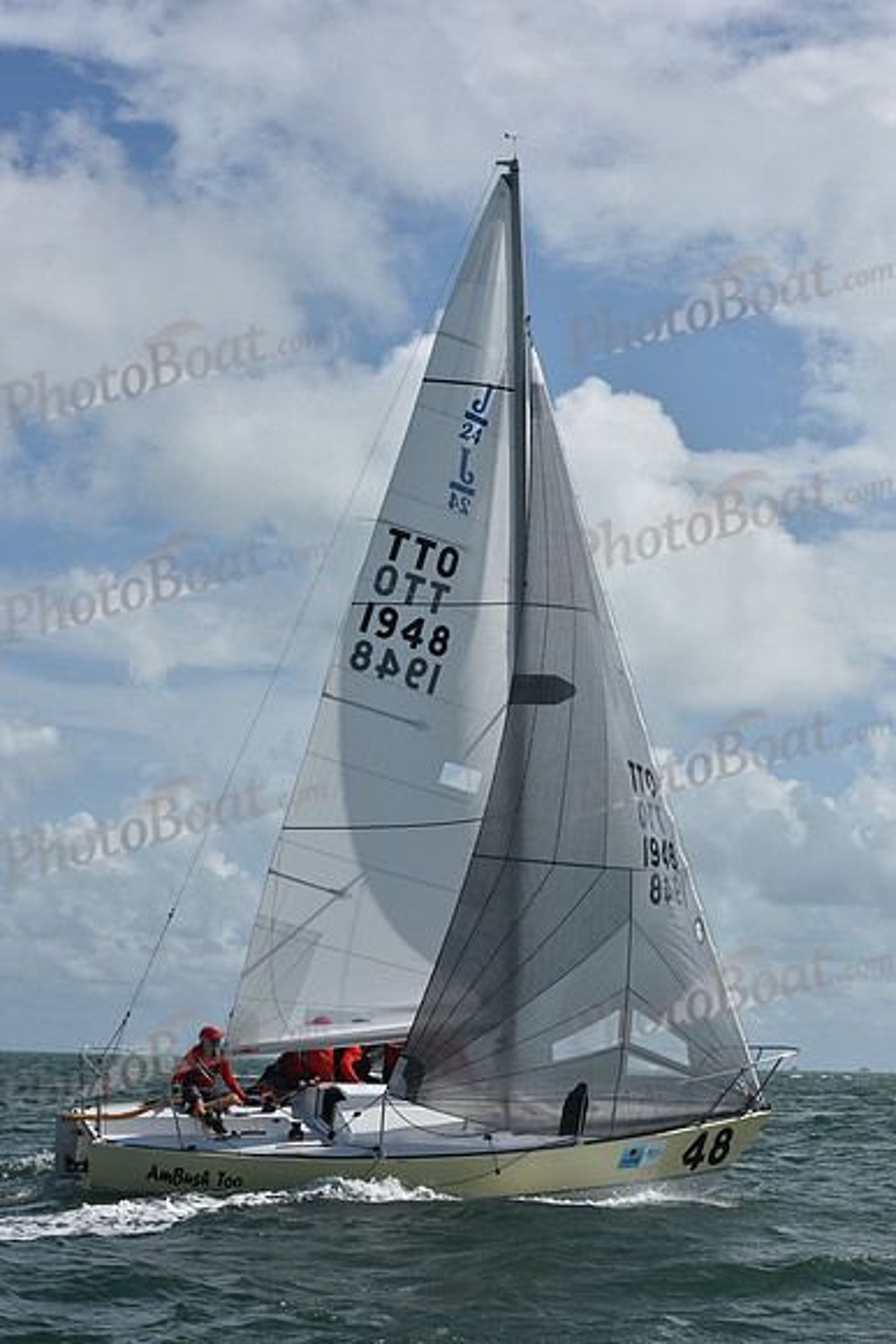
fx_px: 2612
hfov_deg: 19.5
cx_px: 448
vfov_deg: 28.8
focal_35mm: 70
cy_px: 672
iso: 250
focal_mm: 70
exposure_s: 1/1600
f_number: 10
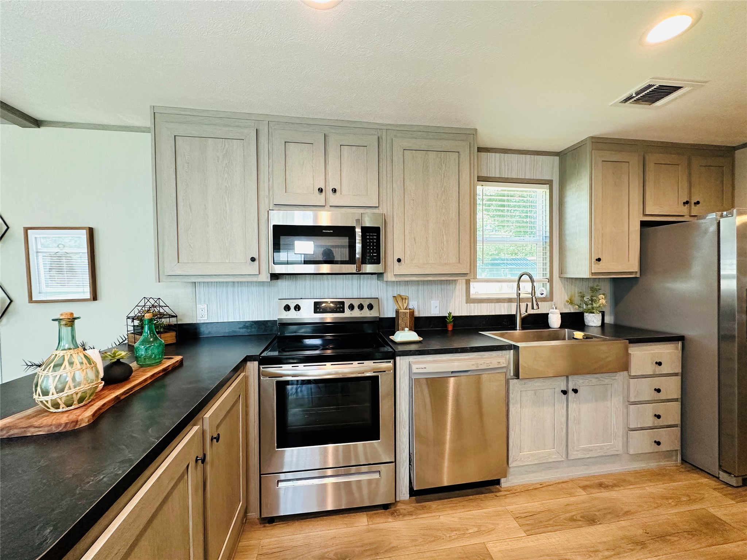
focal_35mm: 14
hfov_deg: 102.1
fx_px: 302
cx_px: 374
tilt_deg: -1.1
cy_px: 280
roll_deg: +0.1
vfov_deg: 85.7
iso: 200
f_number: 2.2
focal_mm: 2.22
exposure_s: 1/120
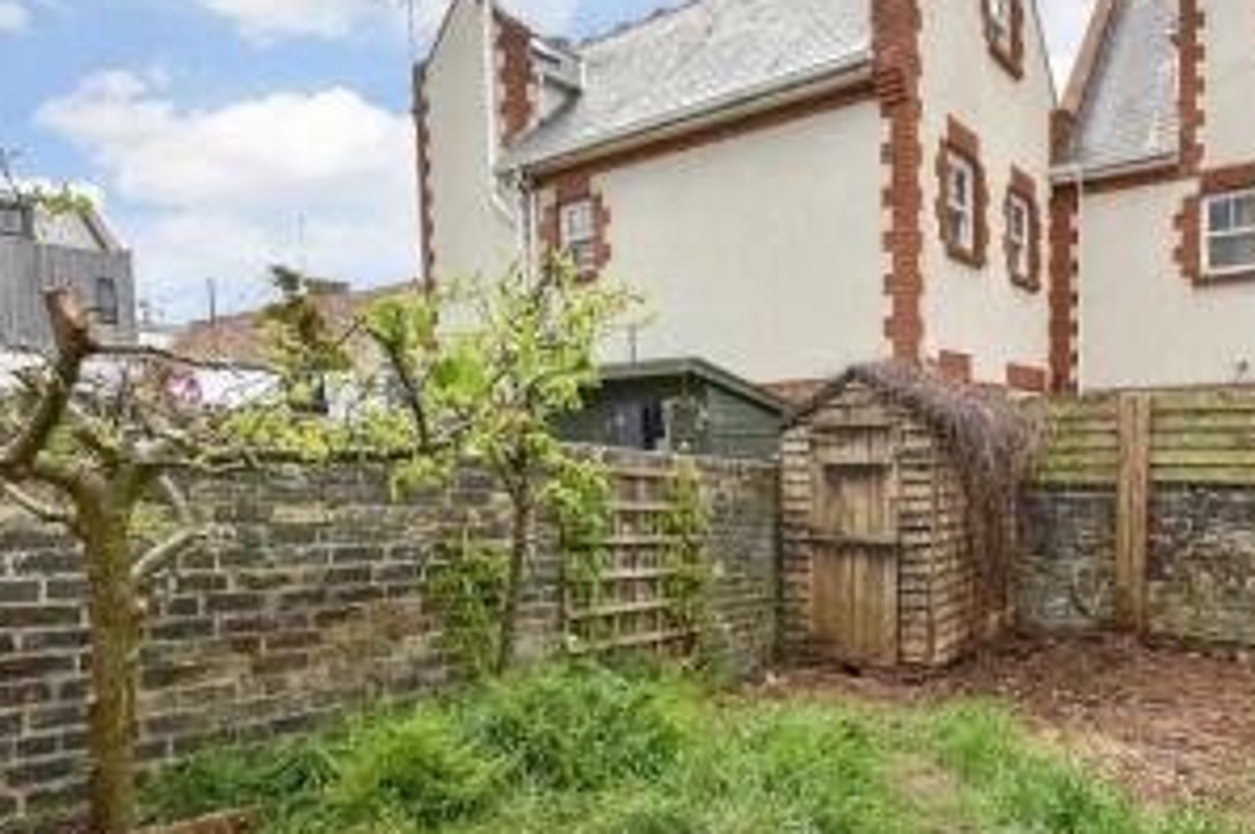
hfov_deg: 72.8
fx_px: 836
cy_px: 508
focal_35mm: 24
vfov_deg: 52.6
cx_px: 771
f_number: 8
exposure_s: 1/1000
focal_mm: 10
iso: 1000
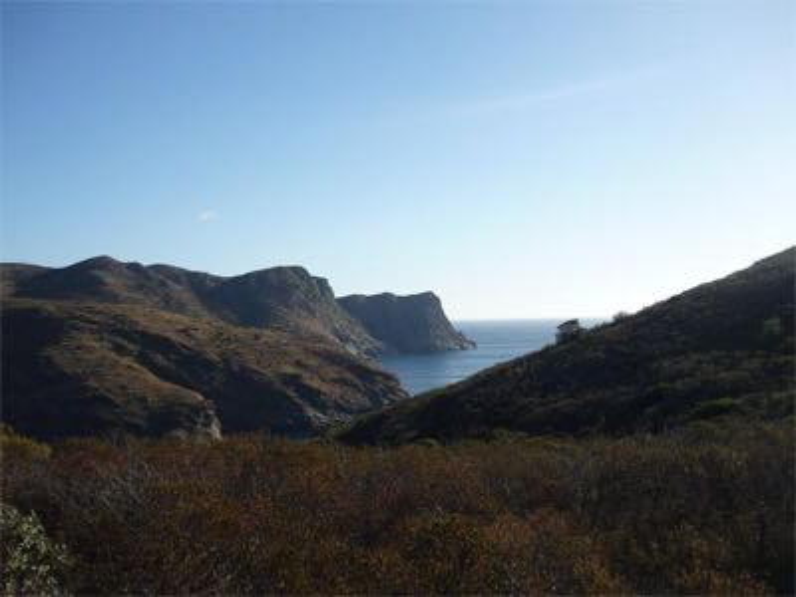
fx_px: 759
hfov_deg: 55.4
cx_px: 398
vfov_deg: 42.9
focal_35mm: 33
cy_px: 298
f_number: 8
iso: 100
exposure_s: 1/200
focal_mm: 5.5
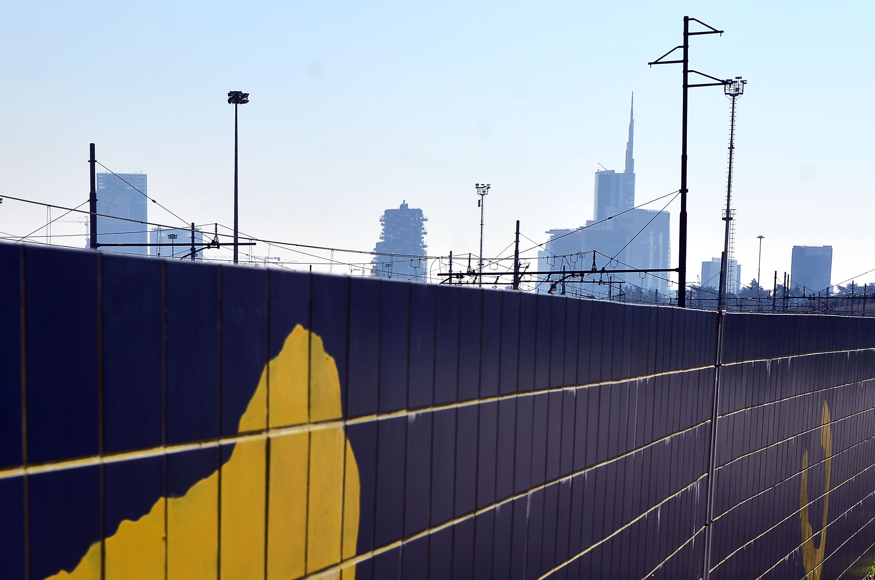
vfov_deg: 22.5
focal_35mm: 60
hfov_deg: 33.5
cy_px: 290
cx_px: 438
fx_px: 1455
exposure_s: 1/800
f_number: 11
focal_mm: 40
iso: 125
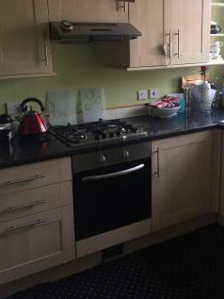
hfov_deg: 35.8
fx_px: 345
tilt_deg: -11.8
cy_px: 111
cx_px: 136
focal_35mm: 40
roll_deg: +0.3
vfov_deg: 46.3
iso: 80
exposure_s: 1/33
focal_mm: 4.15
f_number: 2.2
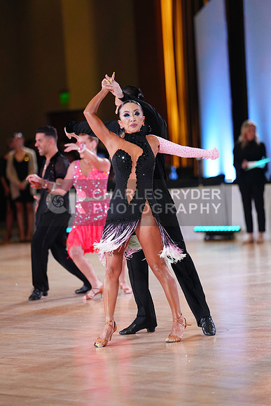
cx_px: 136
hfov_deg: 8.3
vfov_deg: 12.4
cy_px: 203
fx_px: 1862
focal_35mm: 165
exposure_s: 1/400
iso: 2000
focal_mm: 165
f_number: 2.8
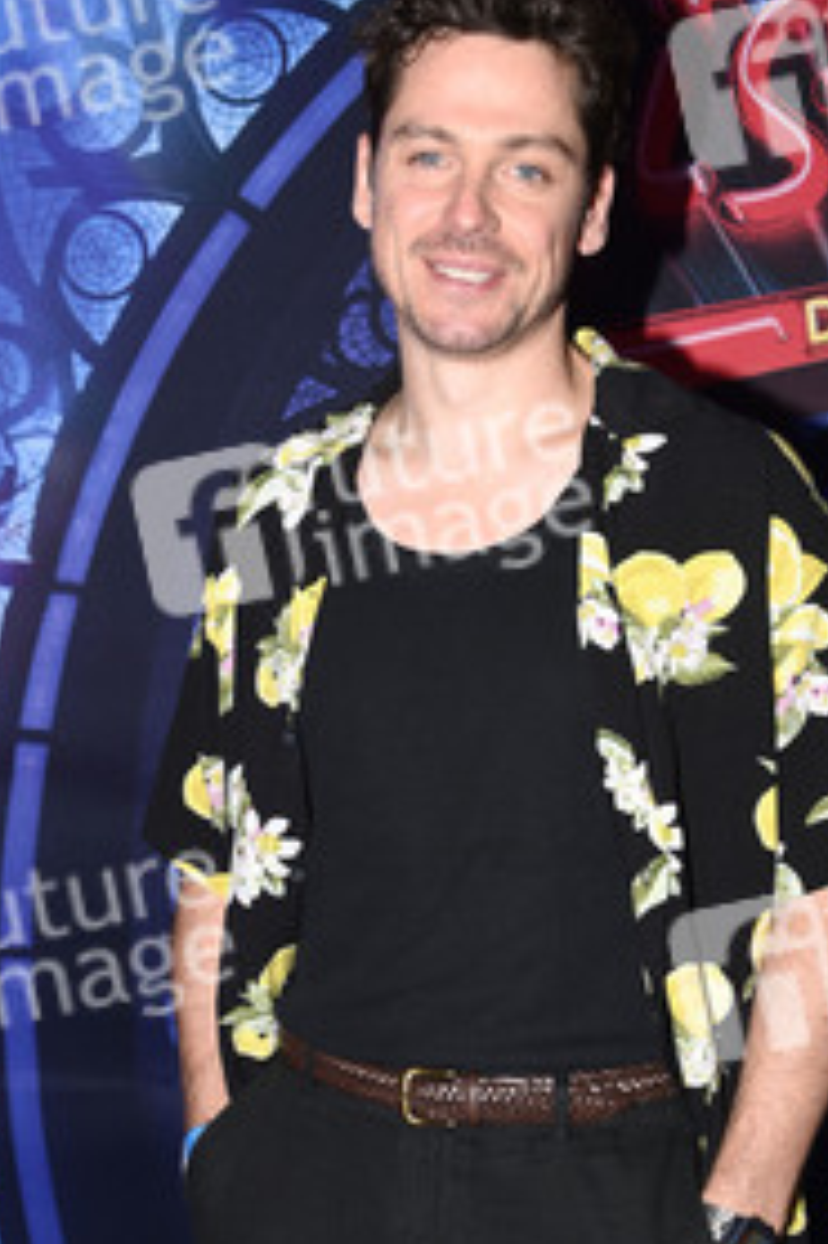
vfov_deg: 29.2
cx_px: 492
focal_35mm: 69
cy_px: 734
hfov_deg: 19.7
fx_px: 2383
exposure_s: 1/250
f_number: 5.6
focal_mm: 48
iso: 320
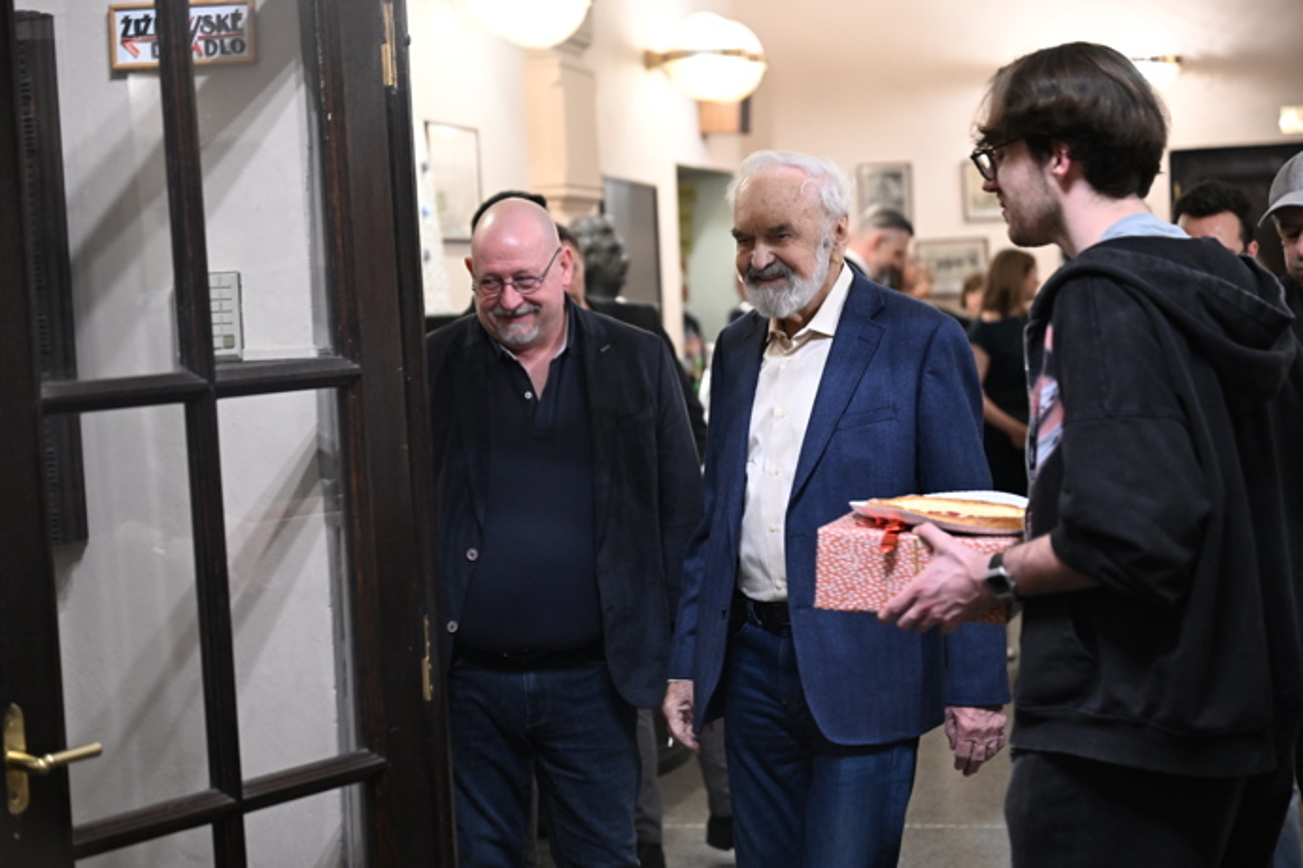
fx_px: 2533
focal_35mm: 70
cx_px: 652
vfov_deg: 19.5
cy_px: 434
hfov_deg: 28.8
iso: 4000
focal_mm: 70
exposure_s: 1/125
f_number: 2.8
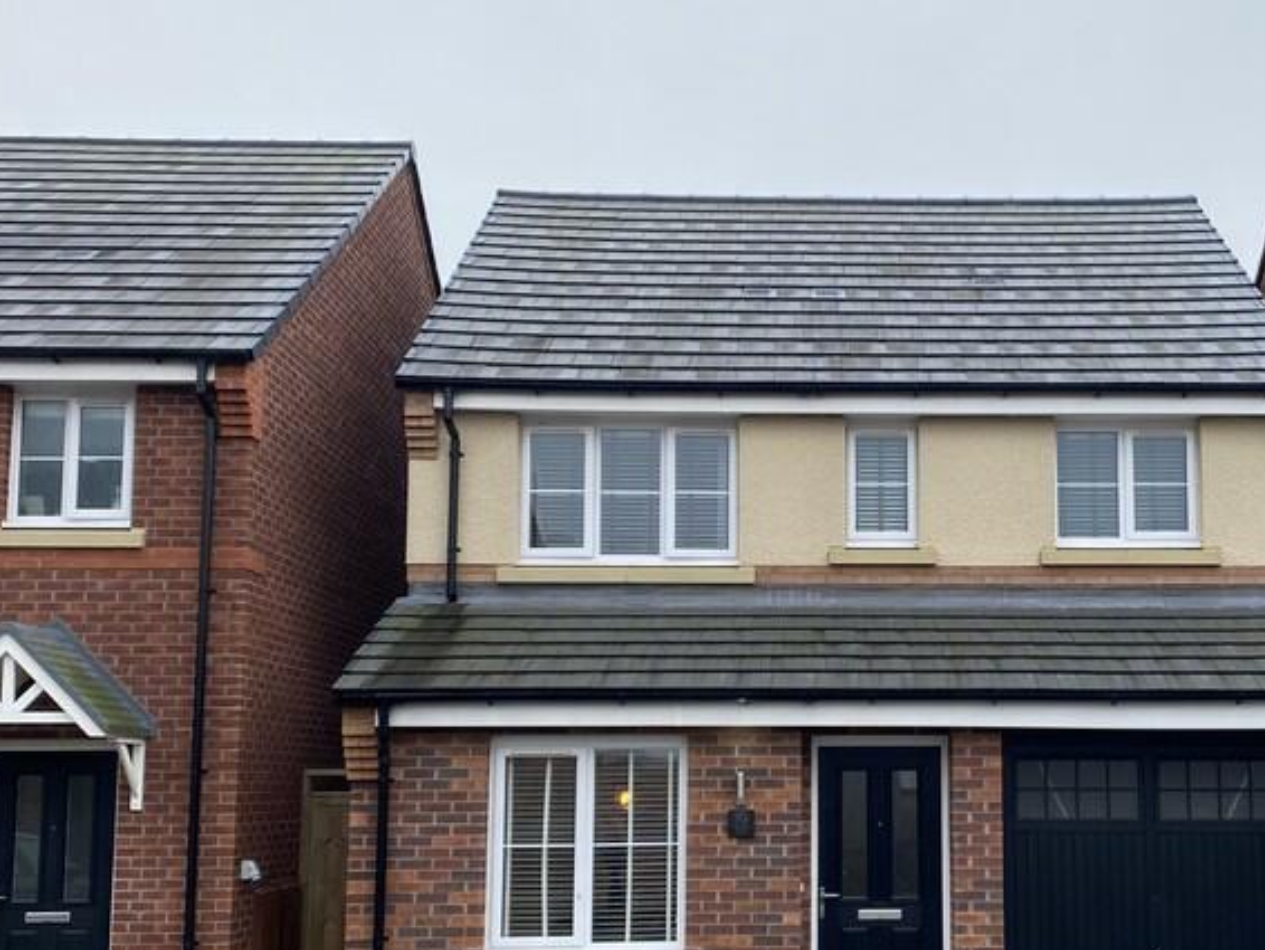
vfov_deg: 30.7
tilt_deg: +6.5
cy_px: 606
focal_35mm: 47
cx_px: 878
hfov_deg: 39.8
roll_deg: -0.5
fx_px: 1718
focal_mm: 4.25
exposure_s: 1/934
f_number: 1.8
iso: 32
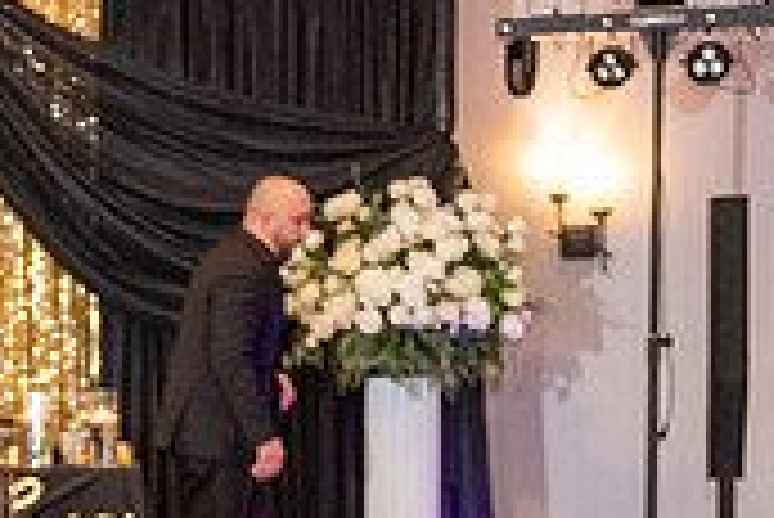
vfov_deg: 8.3
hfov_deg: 12.4
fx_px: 3486
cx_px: -148
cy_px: 759
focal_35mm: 162
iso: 1600
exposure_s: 1/160
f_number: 2.8
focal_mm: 48
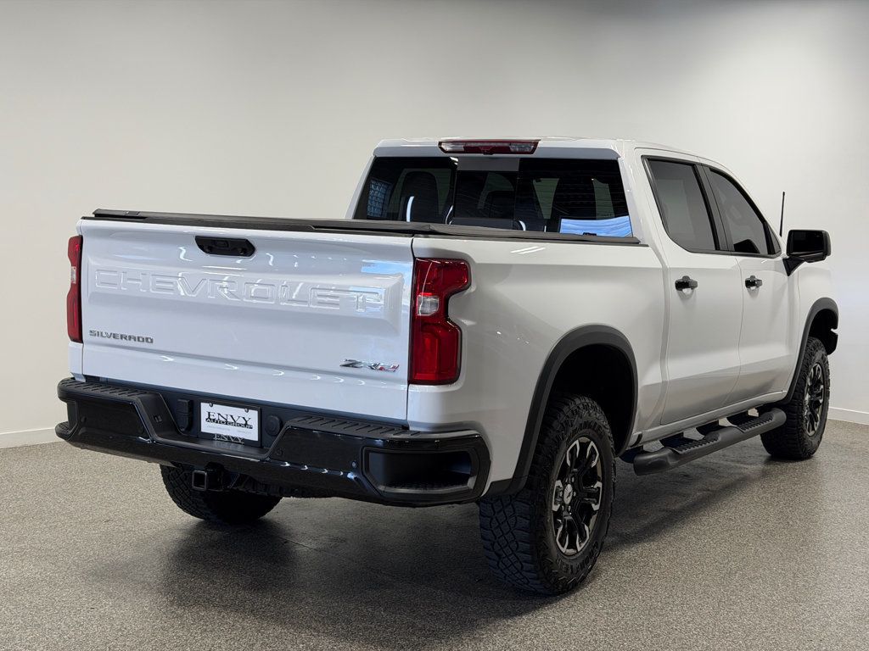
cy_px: 326
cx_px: 434
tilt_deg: -4.9
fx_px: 1205
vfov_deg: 30.3
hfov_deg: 39.7
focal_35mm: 48
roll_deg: -2.1
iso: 64
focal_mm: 6.76
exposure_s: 1/318
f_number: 1.78
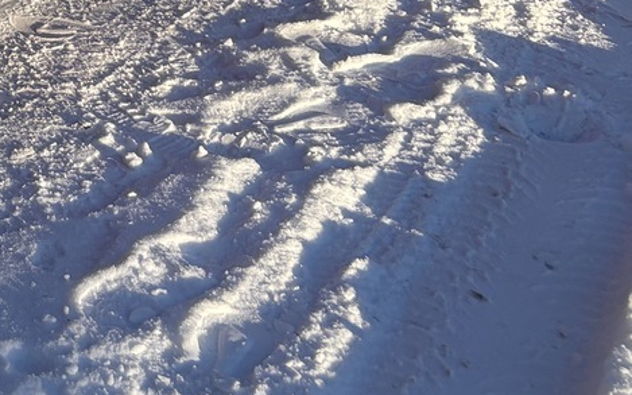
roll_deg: +2.3
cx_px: -427
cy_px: -290
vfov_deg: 12.8
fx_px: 1619
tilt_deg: -14.5
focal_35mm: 94
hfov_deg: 18.4
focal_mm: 5.96
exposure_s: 1/1953
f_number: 1.6
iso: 50
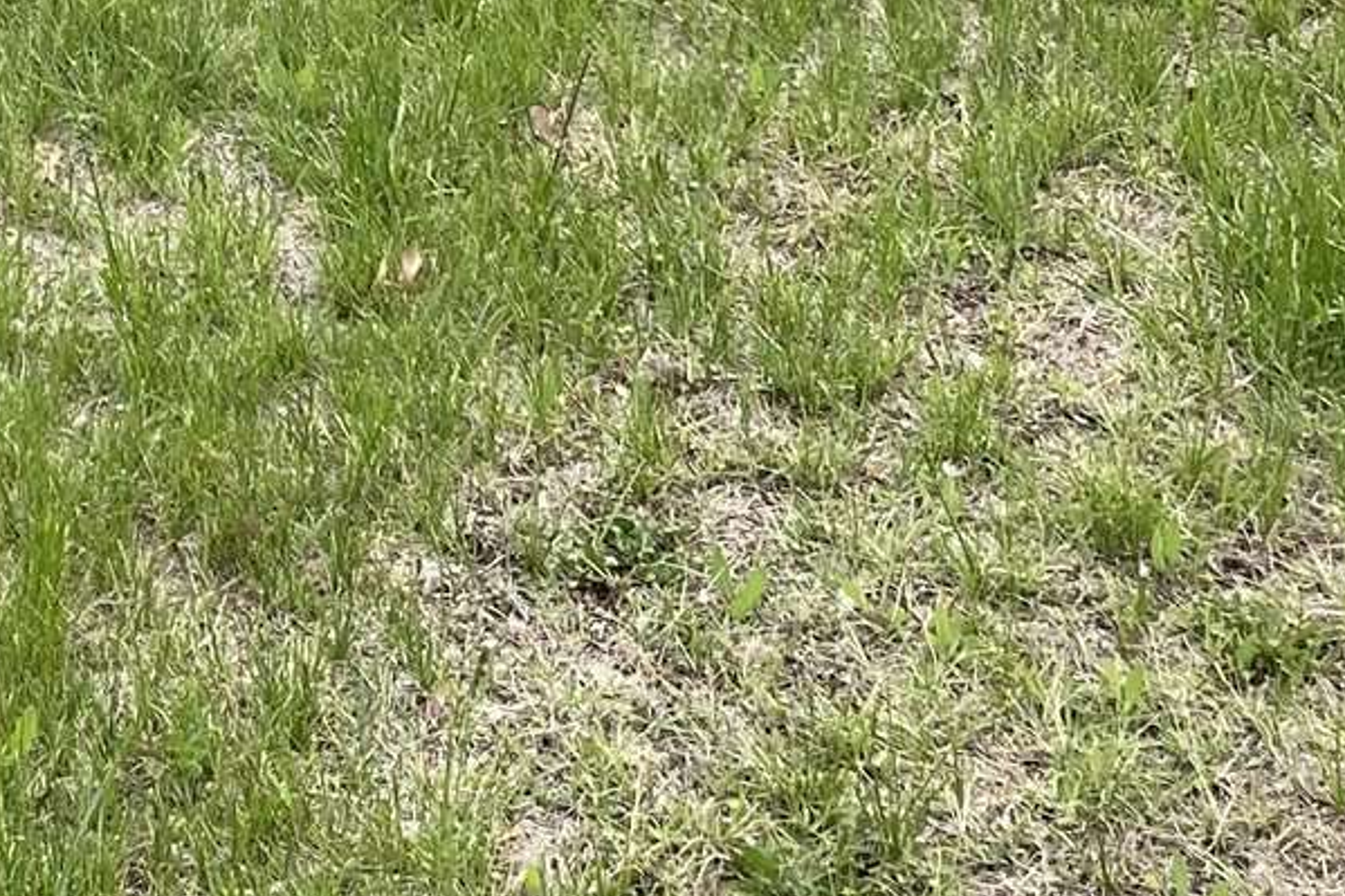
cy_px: -972
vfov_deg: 11.6
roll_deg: +1.3
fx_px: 3884
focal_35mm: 104
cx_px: -353
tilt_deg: -7.5
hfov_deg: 18.4
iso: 32
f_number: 1.6
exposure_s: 1/1024
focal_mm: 4.2
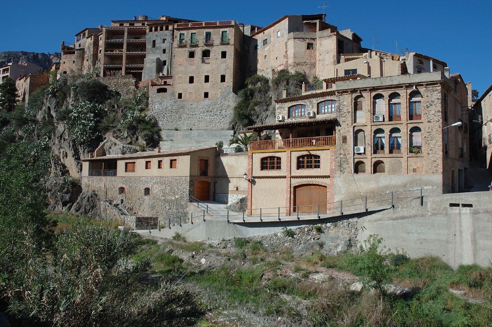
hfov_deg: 67.4
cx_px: 246
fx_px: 369
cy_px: 164
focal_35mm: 27
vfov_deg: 47.8
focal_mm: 18
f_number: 10
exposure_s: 1/320
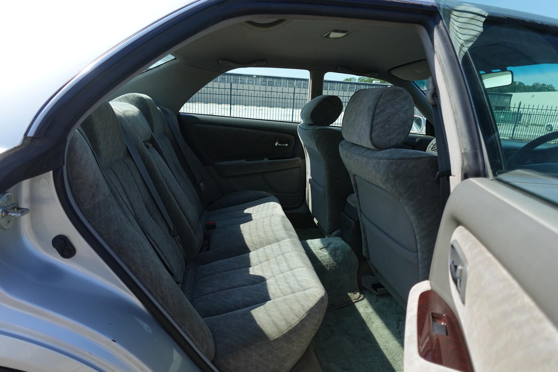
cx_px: 279
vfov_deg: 61.9
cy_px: 186
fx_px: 310
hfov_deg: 84.0
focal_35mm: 20
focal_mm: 7.6
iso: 125
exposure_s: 1/1600
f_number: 2
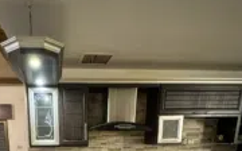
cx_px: 74
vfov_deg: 30.9
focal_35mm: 33
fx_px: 217
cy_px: 190
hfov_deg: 56.5
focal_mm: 2.22
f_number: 2.2
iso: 1000
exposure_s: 1/33
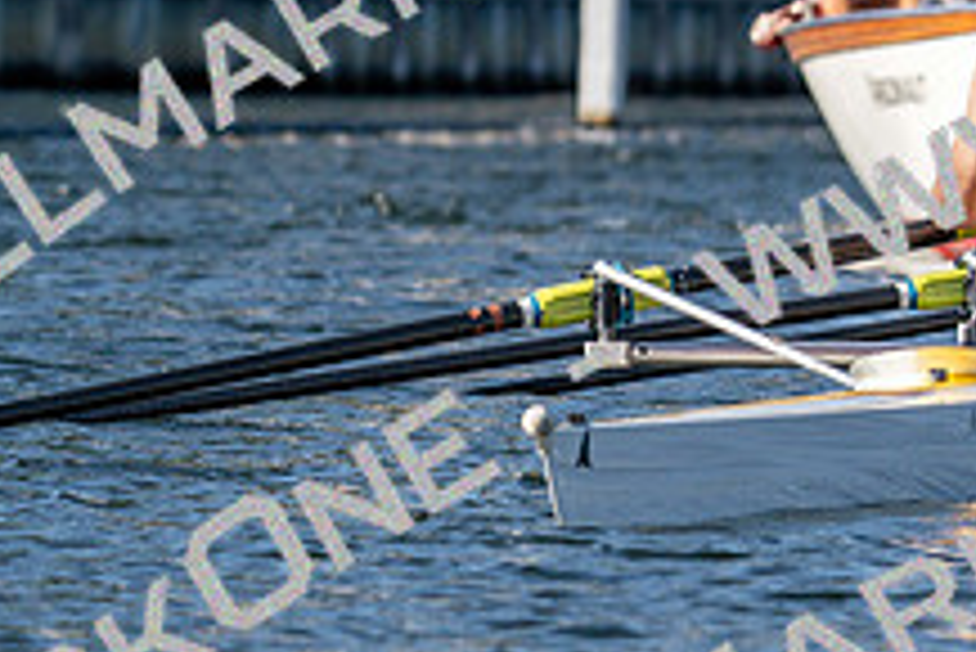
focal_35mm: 674
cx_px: 1250
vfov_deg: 2.0
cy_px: 339
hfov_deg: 3.1
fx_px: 18284
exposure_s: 1/1600
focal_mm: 252
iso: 250
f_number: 5.6
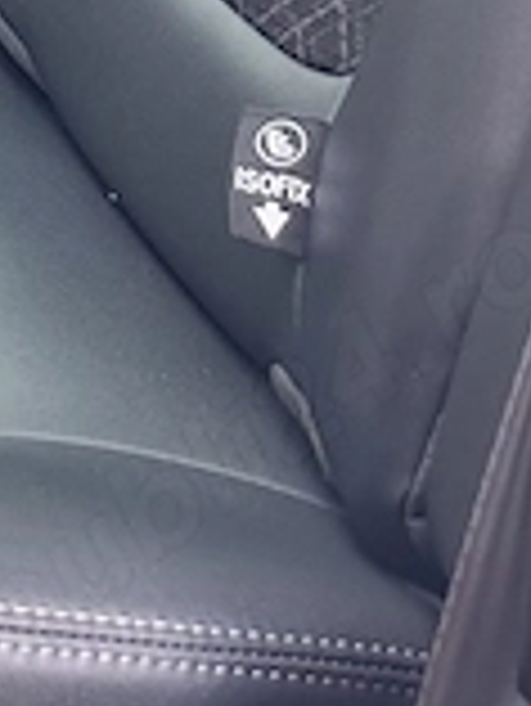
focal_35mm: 122
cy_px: -787
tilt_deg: -3.9
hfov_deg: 10.6
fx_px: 2492
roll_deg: +1.9
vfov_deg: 13.4
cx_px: -688
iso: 125
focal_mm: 6.86
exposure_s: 1/121
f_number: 1.78
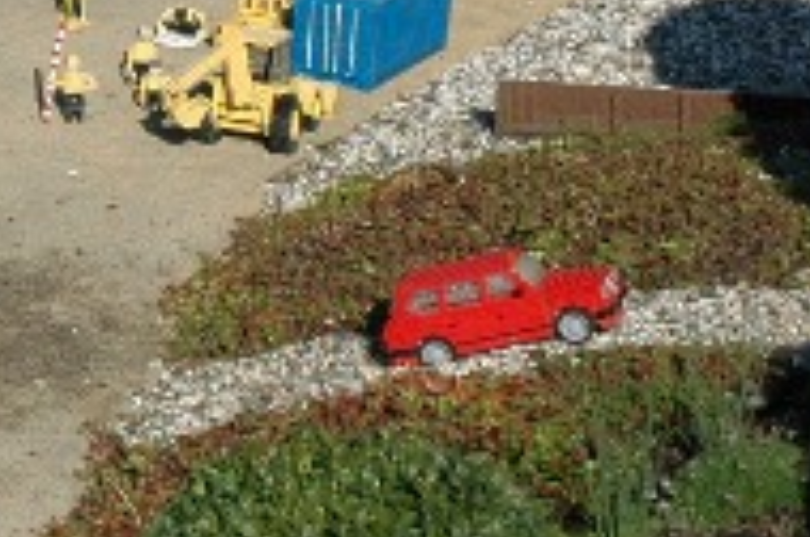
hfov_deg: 8.2
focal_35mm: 240
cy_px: -349
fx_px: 5391
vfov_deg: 5.6
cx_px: -831
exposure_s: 1/320
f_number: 9
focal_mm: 38
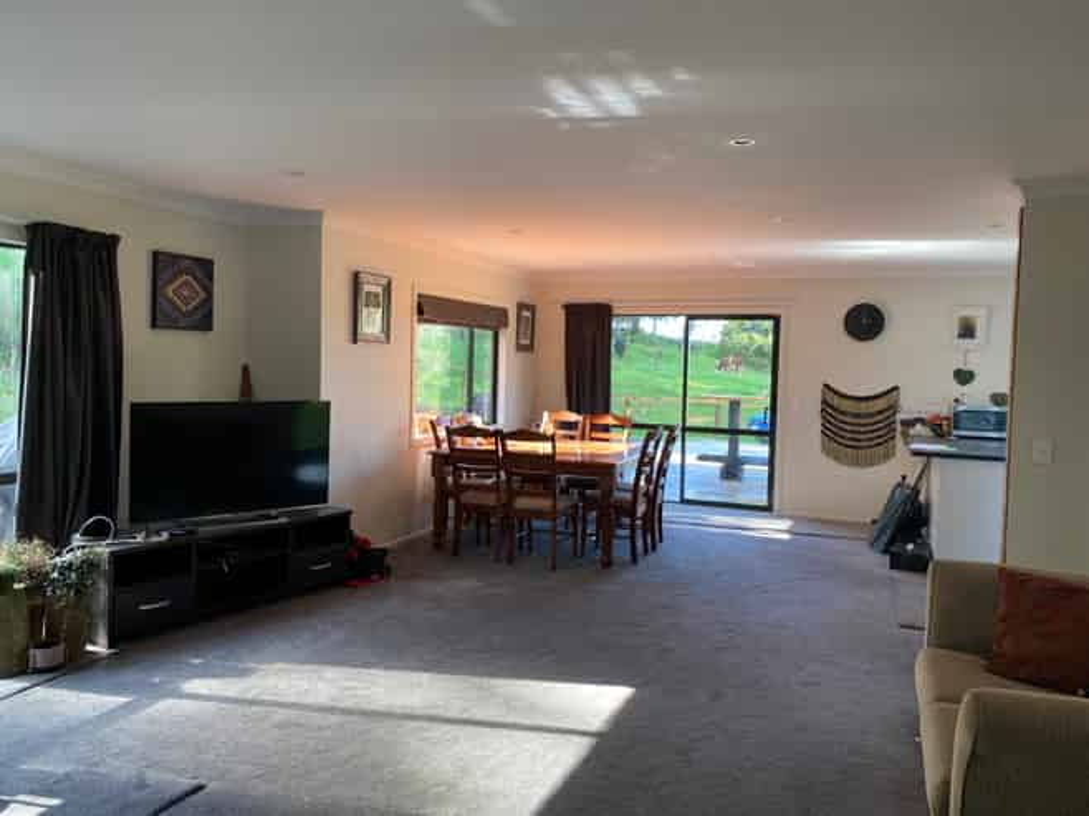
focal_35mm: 26
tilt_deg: -2.4
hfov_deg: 67.3
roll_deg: -1.8
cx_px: 544
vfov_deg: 53.0
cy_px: 408
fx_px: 818
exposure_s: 1/121
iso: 80
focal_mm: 4.25
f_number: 1.8
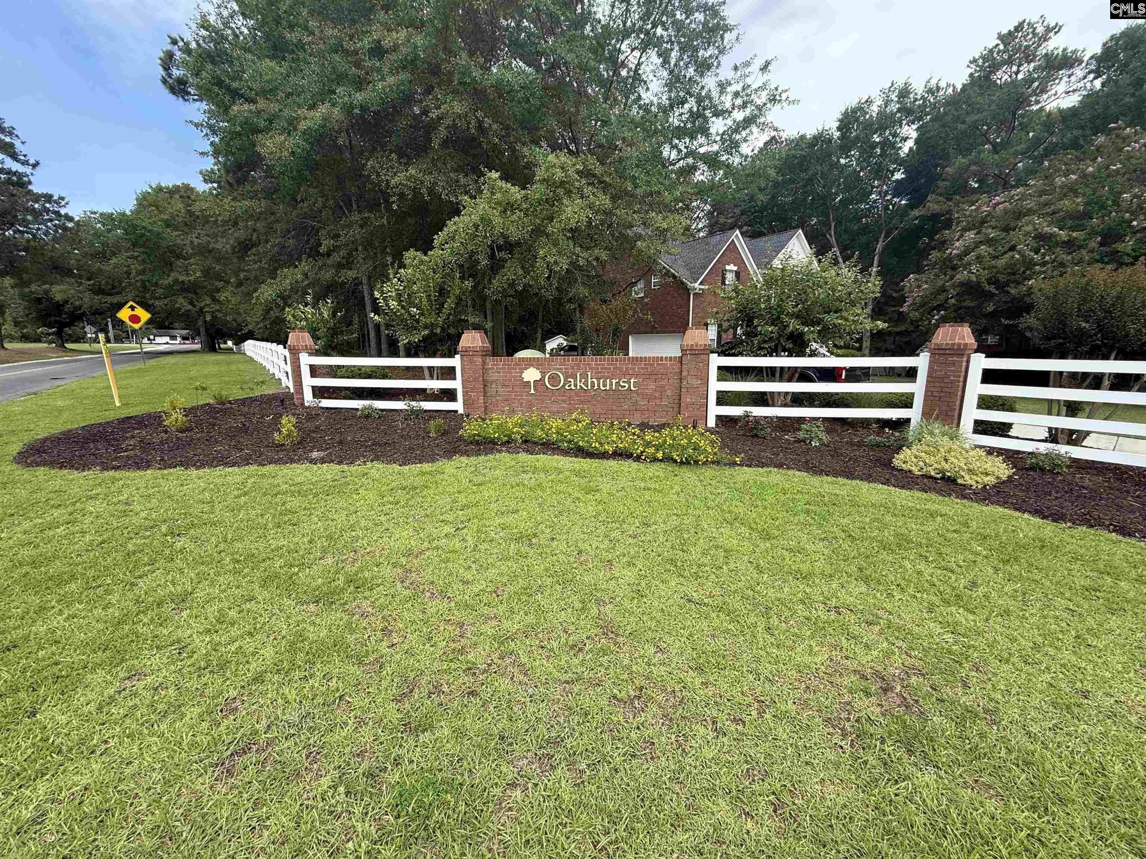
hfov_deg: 102.1
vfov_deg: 85.7
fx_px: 463
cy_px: 430
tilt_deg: -10.2
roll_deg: +0.4
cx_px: 573
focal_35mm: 14
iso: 50
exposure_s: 1/942
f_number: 2.2
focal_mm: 2.22
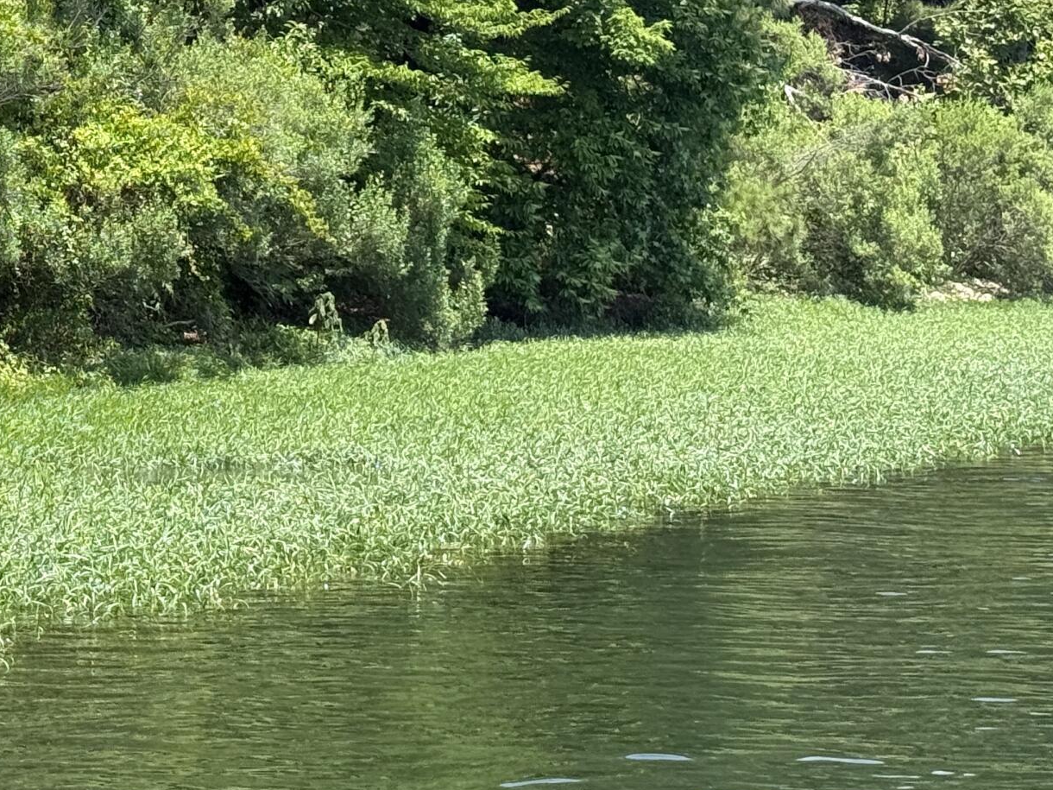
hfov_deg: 16.3
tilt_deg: +0.0
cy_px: 141
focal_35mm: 118
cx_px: -27
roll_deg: -0.9
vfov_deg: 12.5
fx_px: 3589
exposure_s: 1/2342
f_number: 1.78
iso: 100
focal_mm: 6.76
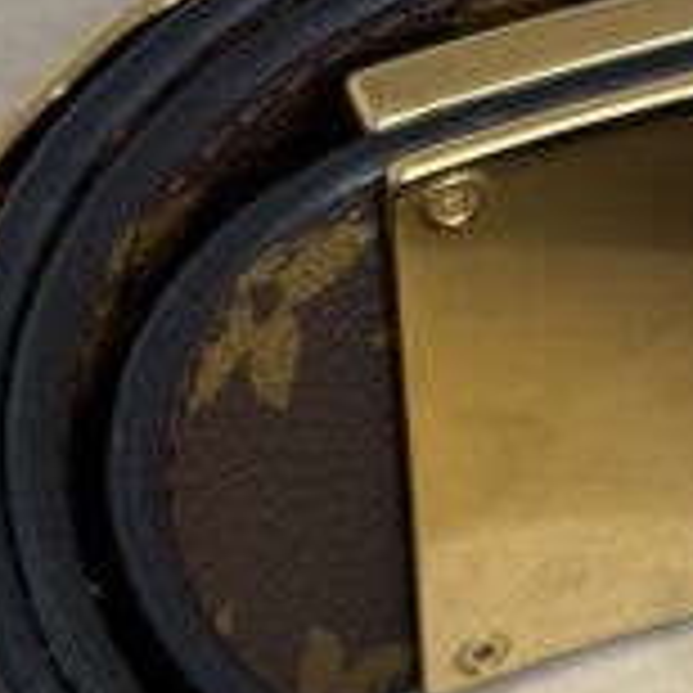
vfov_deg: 7.9
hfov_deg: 7.9
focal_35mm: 221
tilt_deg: -49.3
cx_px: 814
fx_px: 5006
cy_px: 490
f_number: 1.78
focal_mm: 6.76
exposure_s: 1/120
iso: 80
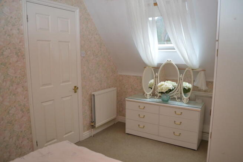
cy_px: 81
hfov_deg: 67.4
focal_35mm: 27
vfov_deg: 48.0
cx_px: 122
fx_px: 182
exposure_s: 1/60
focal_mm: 18
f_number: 3.5
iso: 1000
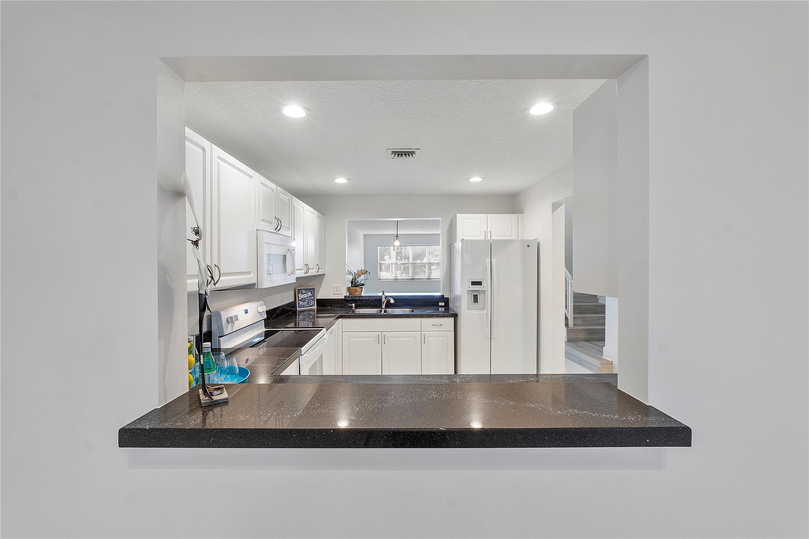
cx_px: 404
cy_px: 270
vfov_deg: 77.3
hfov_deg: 100.4
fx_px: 337
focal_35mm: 15
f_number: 11
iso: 160
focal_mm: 10
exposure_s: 1/3
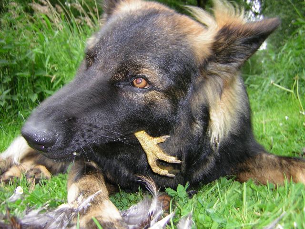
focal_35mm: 36
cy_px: 114
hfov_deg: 51.4
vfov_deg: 39.7
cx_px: 152
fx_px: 317
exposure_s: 1/30
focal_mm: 4.7
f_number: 2.6
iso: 50
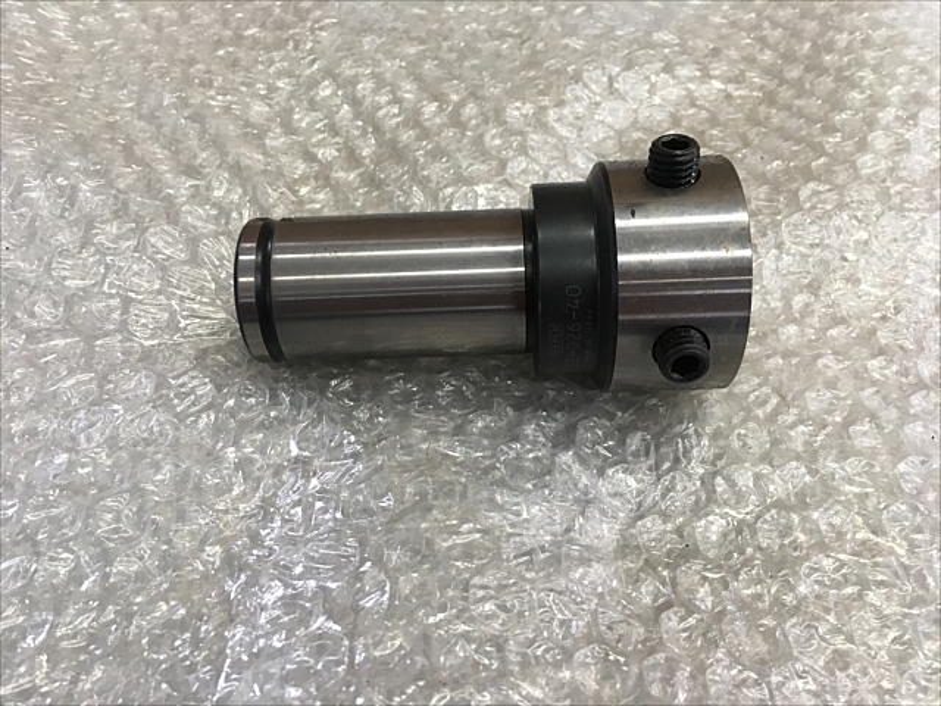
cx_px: 470
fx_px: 788
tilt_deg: -54.3
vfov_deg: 48.2
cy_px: 353
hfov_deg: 61.7
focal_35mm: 29
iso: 64
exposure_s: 1/30
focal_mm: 4.15
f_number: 2.2
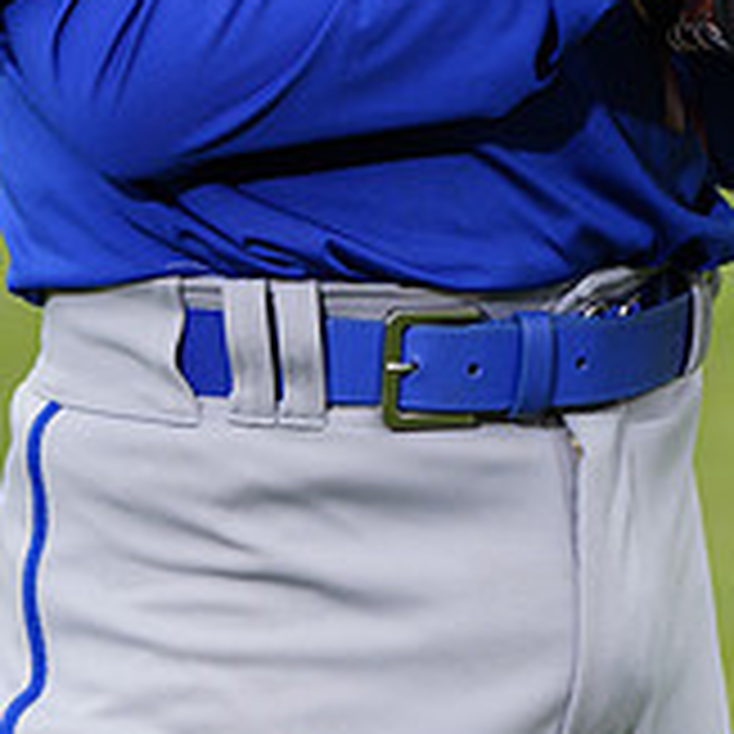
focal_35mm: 469
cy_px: -270
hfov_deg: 3.7
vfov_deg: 3.7
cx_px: 462
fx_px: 11251
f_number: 6.3
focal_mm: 155
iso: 100
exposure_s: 1/250
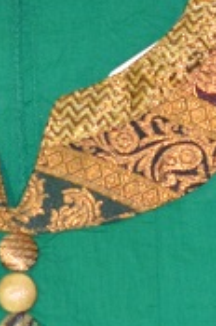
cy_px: 762
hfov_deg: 3.0
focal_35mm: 463
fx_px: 4183
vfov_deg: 4.4
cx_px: 18
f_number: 2.8
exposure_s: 1/60
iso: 800
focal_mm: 50
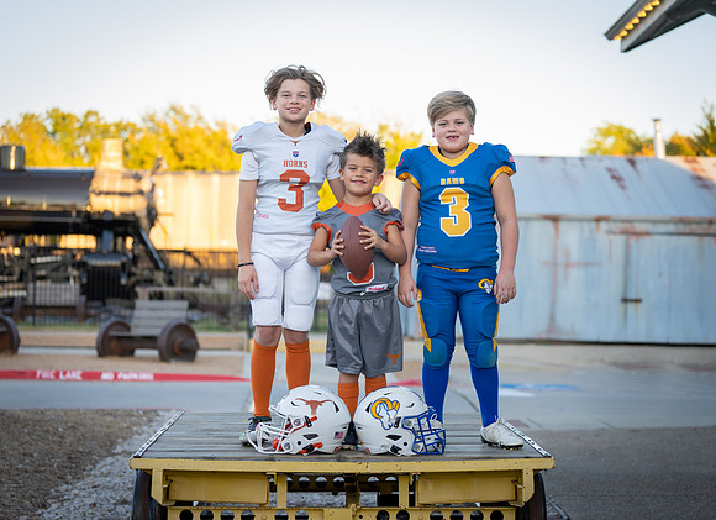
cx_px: 386
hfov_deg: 25.2
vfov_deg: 18.4
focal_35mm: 78
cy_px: 248
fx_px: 1602
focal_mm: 70
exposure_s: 1/320
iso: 250
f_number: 2.8
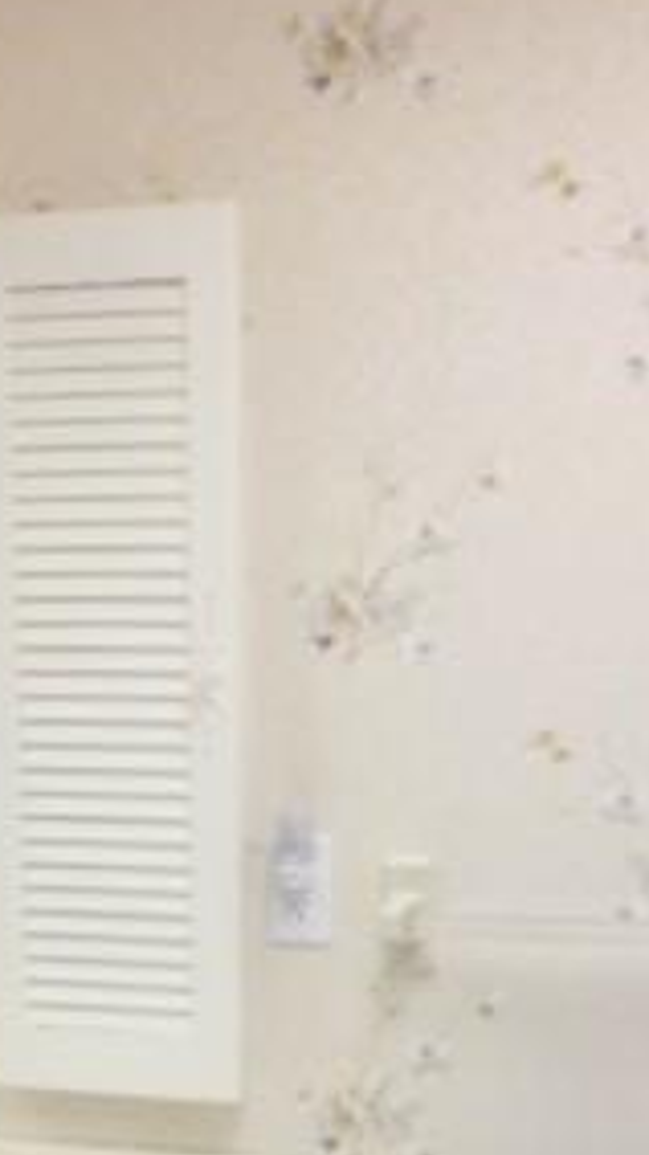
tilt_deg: -8.5
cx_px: 239
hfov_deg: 15.3
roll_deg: +2.0
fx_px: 2419
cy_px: 1084
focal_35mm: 79
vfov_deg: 25.8
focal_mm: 4.12
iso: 64
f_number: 2.4
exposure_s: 1/60
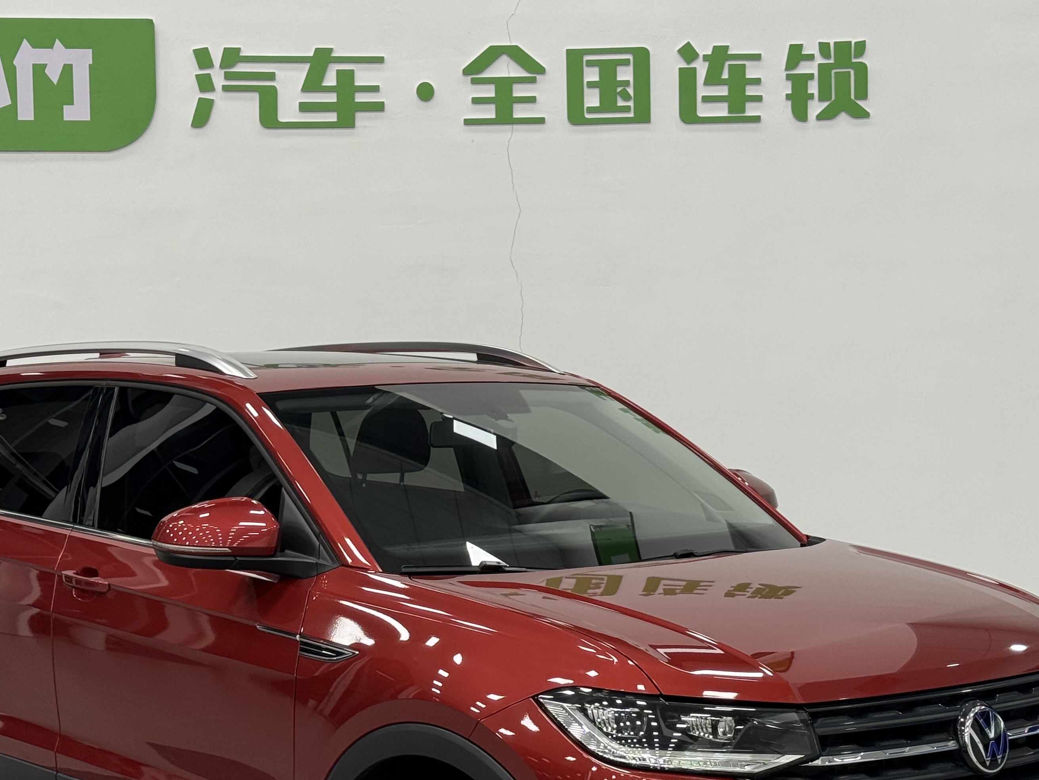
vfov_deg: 19.8
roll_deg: +0.8
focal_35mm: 74
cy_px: 522
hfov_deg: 26.3
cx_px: 438
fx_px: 2221
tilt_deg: -4.4
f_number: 1.78
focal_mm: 6.76
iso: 80
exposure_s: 1/50
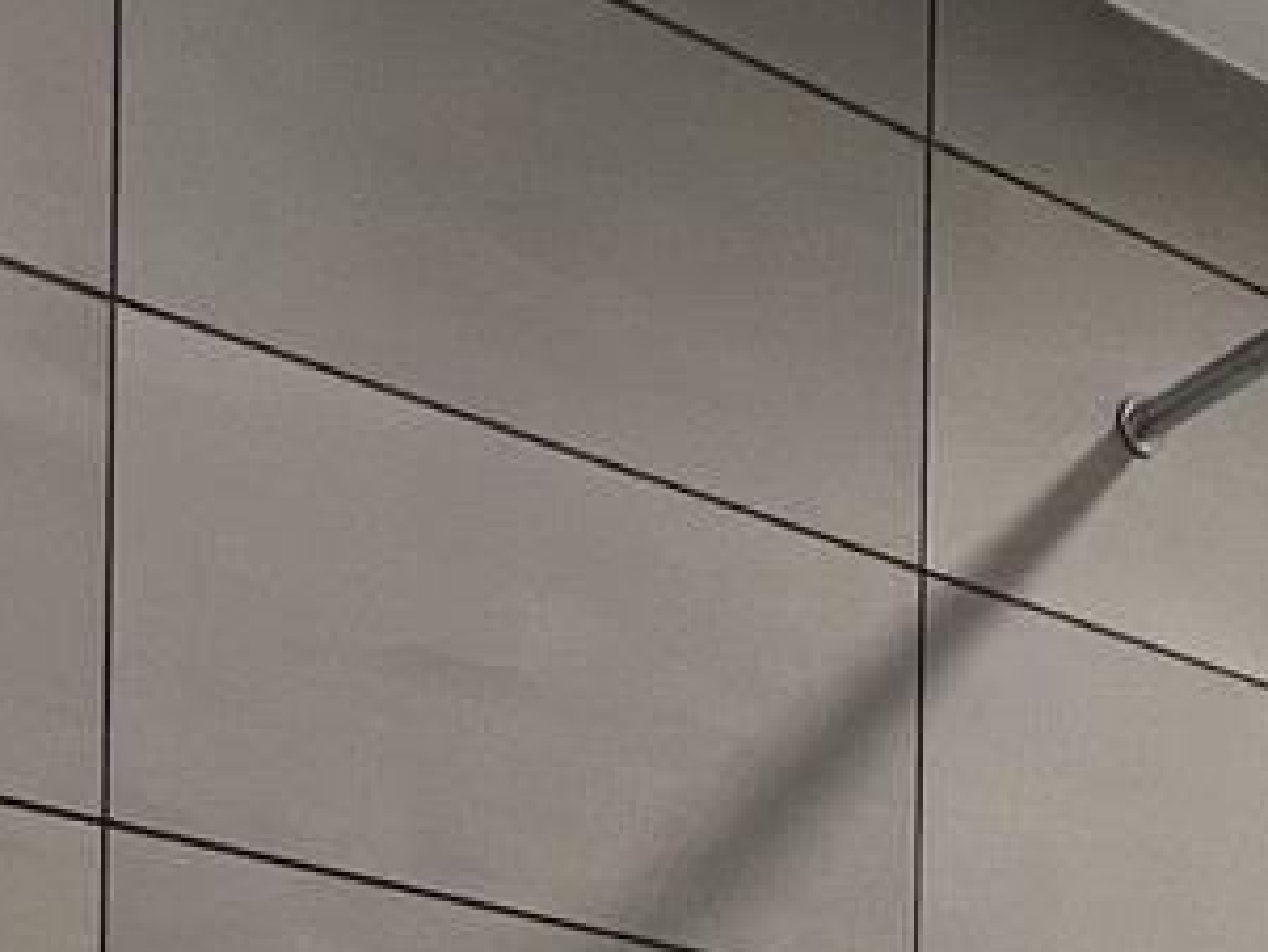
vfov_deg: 17.2
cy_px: 1744
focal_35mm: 69
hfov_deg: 28.1
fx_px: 2529
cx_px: 687
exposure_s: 1/60
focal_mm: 1.57
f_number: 1.8
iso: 125
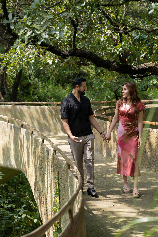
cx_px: 89
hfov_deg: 13.8
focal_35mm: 99
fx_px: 652
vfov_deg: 20.6
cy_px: 144
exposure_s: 1/160
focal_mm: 75
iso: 160
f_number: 4
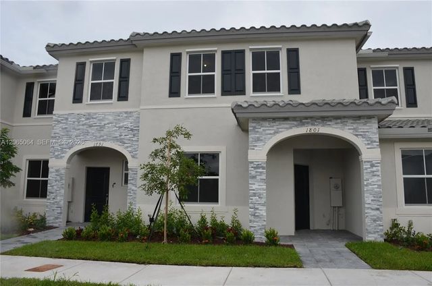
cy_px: 143
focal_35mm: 27
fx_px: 323
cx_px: 216
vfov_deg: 47.7
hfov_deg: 67.5
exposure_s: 1/250
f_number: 8
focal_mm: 18
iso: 110
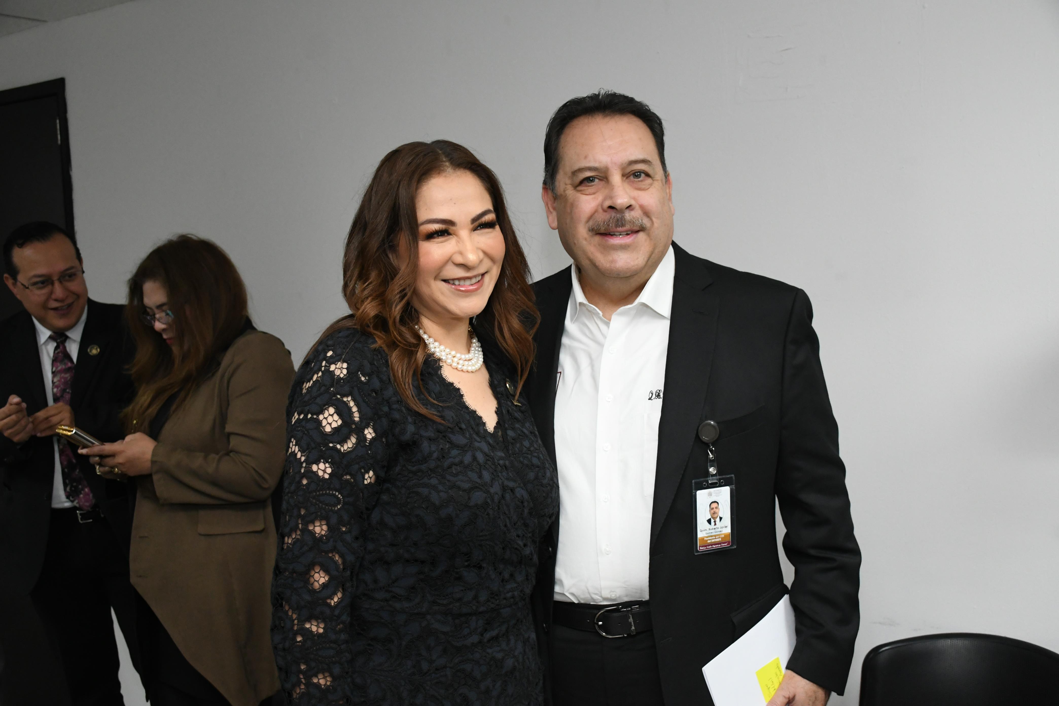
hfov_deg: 48.5
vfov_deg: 33.4
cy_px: 353
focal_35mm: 40
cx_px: 530
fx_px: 1177
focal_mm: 27
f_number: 4
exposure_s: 1/100
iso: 2500
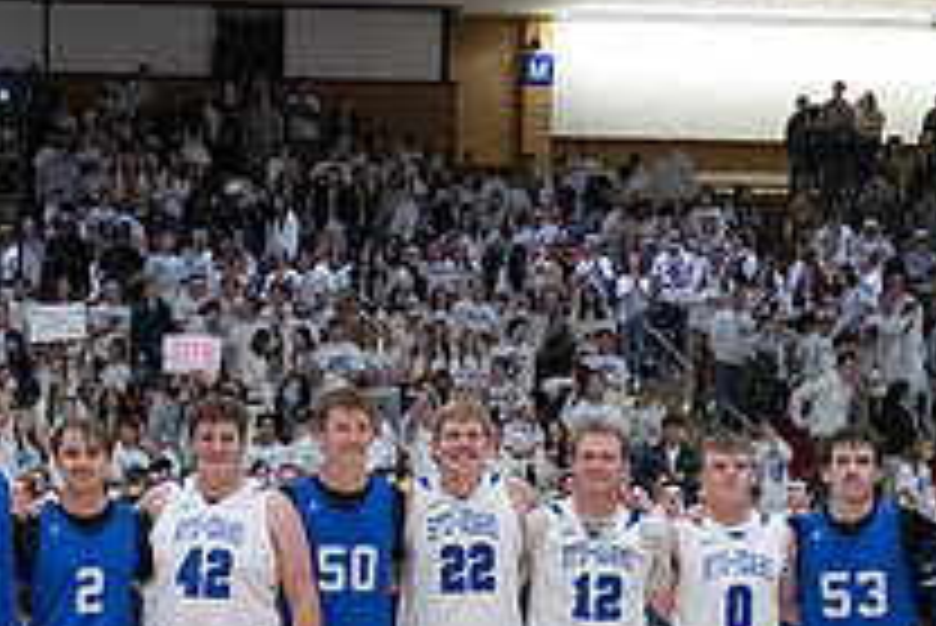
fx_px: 2185
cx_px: -68
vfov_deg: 16.0
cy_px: 592
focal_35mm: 84
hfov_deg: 22.9
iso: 2500
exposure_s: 1/320
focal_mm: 30
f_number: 4
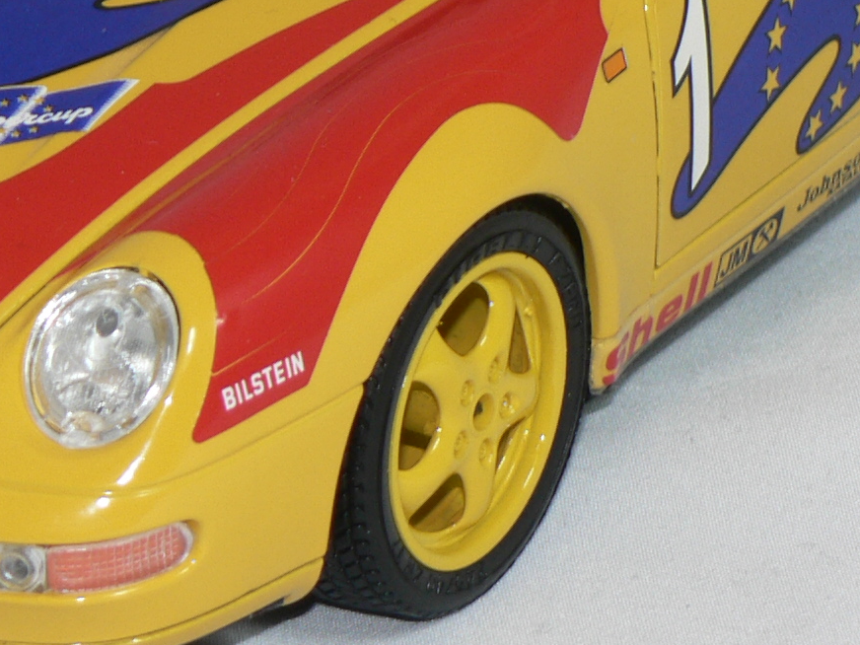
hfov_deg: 8.5
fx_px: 5764
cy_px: -75
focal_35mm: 232
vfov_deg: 6.4
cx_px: 210
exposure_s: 1/60
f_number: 3.2
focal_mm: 13.1
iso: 80
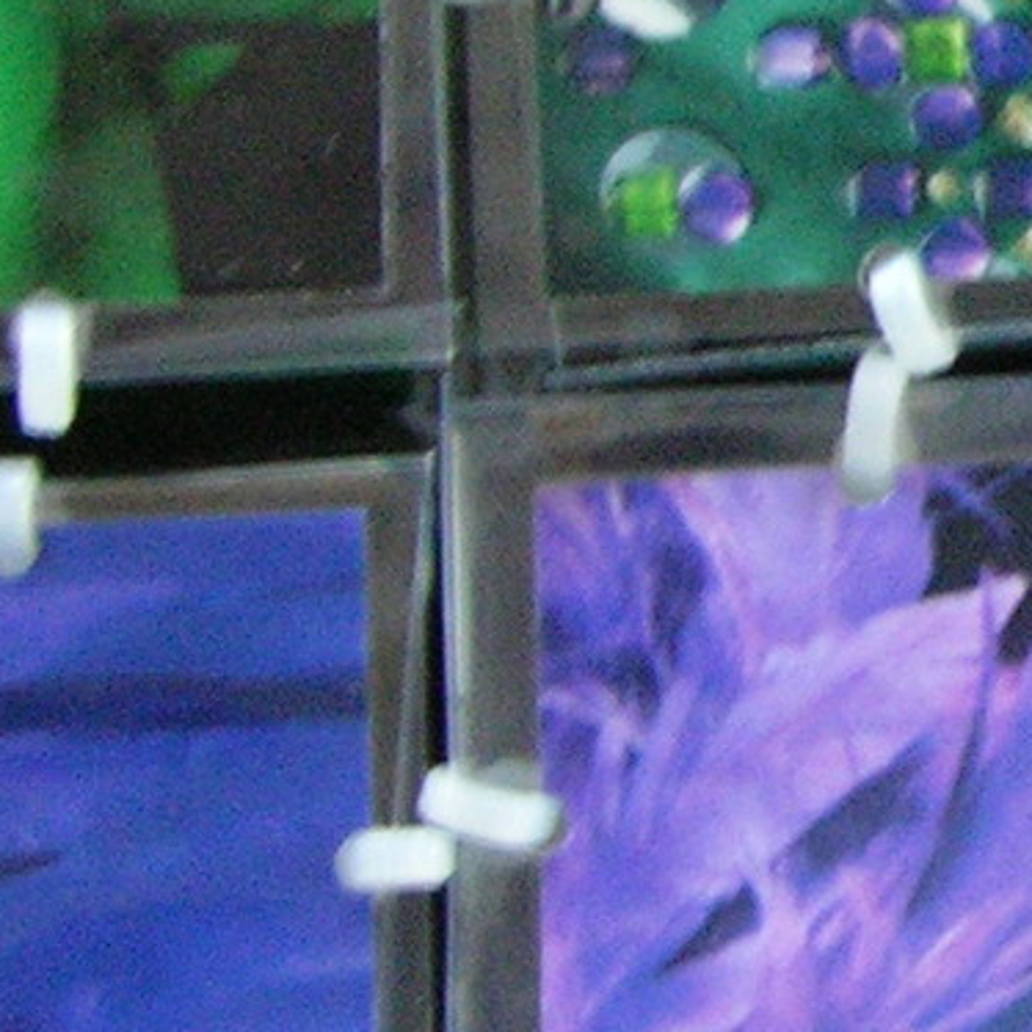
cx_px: 1708
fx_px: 6982
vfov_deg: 8.4
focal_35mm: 207
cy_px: 87
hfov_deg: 8.2
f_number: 2.8
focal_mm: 8.9
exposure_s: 1/1.8
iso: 200
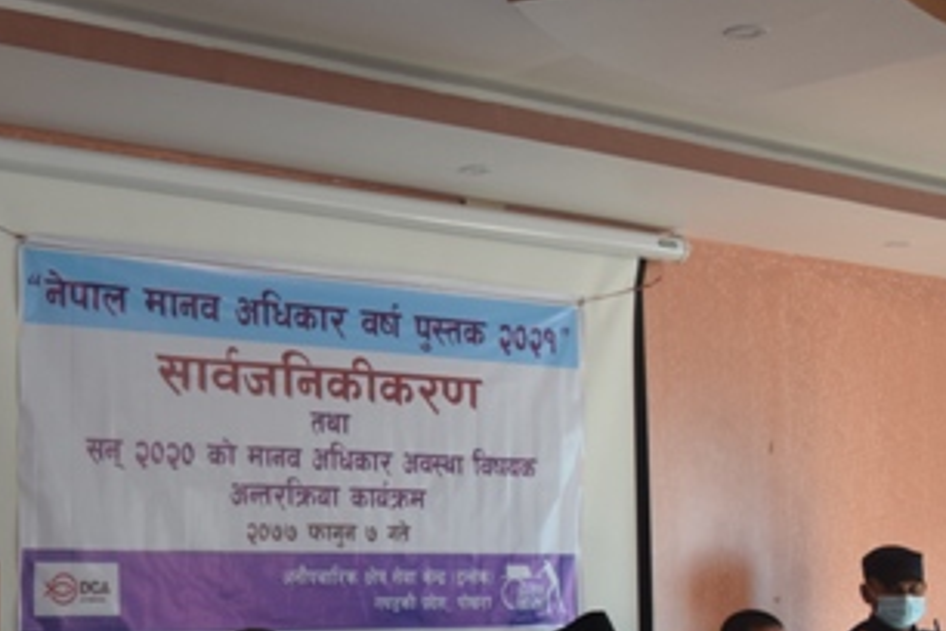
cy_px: 515
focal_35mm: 72
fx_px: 1893
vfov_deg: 18.7
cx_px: 148
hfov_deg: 27.3
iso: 560
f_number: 4
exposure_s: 1/60
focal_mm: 23
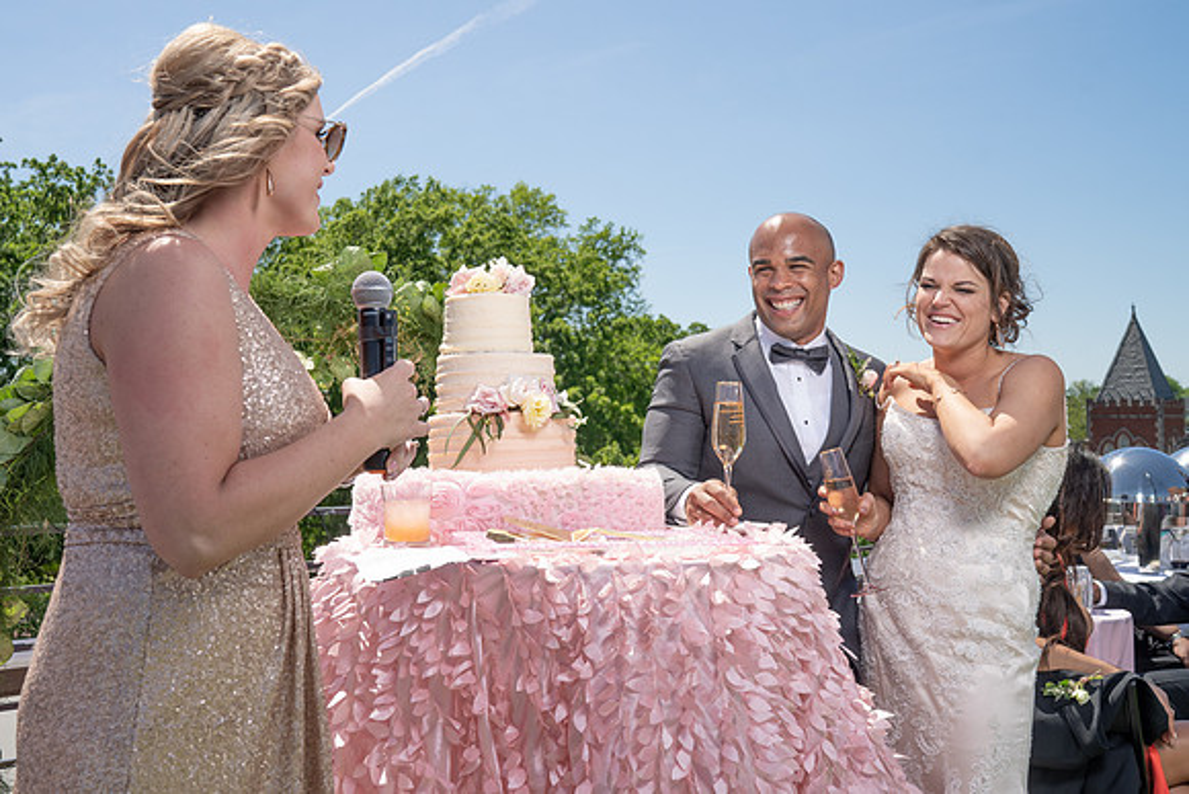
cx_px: 519
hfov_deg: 47.9
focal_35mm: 40
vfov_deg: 33.0
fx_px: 1335
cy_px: 336
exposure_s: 1/250
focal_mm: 35
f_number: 7.1
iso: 50
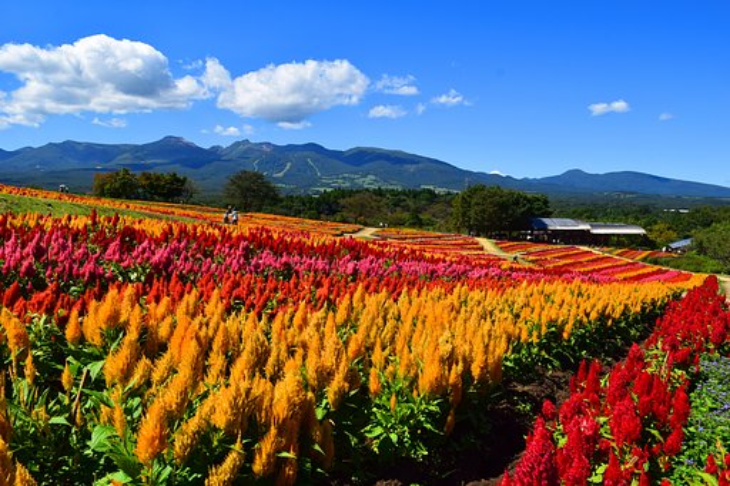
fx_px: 547
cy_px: 243
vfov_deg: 47.9
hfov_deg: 67.4
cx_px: 365
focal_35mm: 27
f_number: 11
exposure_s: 1/400
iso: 250
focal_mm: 18
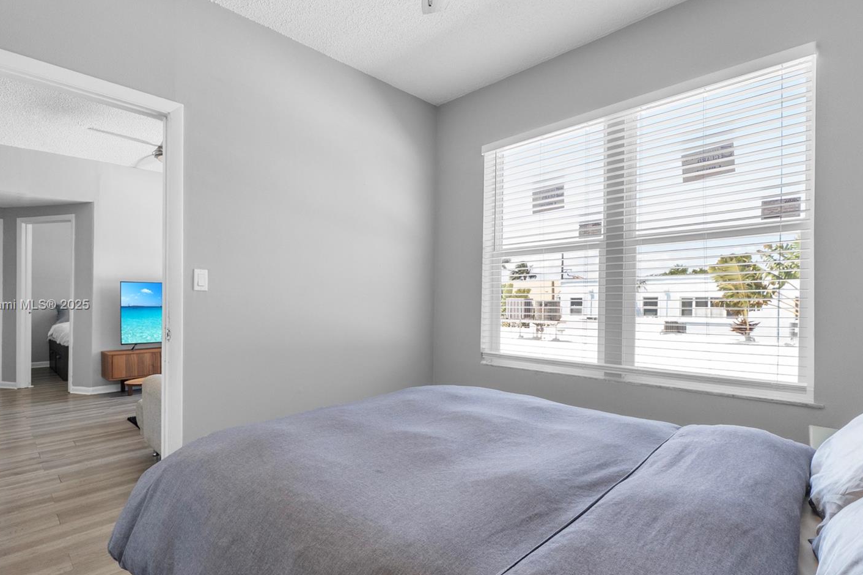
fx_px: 407
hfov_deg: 92.9
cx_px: 383
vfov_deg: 70.4
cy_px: 306
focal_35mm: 17
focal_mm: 10
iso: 800
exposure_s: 1/125
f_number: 8
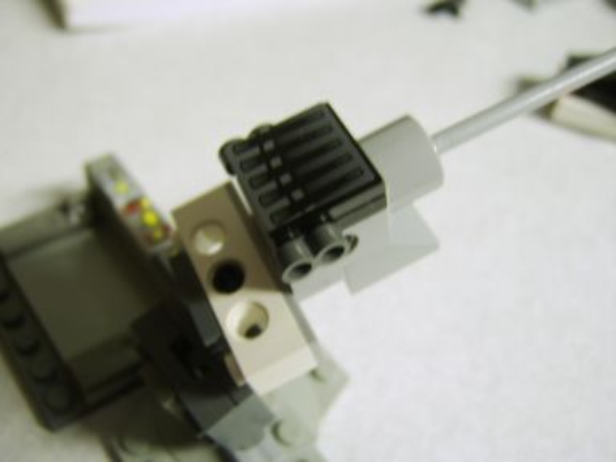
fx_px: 552
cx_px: 308
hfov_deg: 58.4
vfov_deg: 45.4
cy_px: 231
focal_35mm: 31
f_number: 2.7
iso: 71
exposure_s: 1/4
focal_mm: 8.13
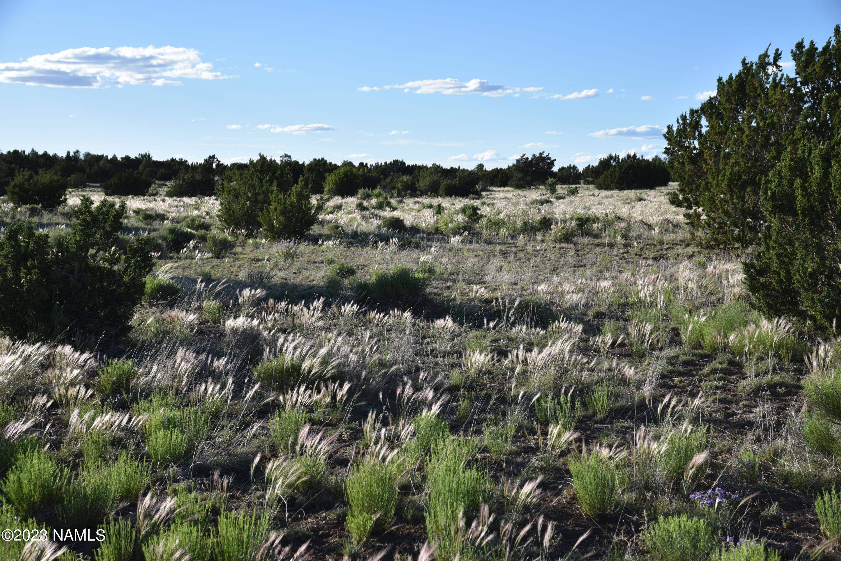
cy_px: 280
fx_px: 1448
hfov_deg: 32.4
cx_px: 420
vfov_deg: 21.9
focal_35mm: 62
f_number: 9
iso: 200
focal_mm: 62
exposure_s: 1/320
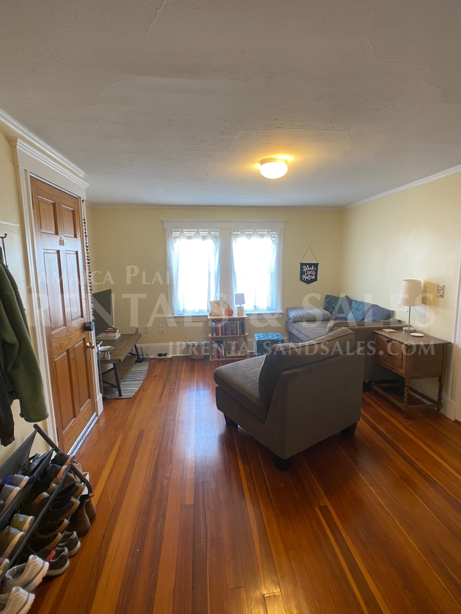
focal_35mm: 26
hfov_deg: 53.1
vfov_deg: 67.3
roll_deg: +0.7
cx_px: 230
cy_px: 307
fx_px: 462
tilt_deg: -7.5
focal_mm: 4.25
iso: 160
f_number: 1.8
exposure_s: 1/60
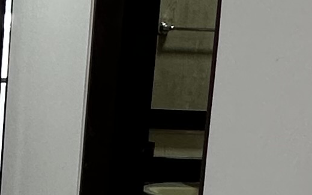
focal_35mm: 115
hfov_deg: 15.8
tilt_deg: -8.1
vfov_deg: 11.3
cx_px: -229
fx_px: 978
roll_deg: -1.9
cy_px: 196
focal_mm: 2.22
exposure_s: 1/120
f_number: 2.2
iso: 160
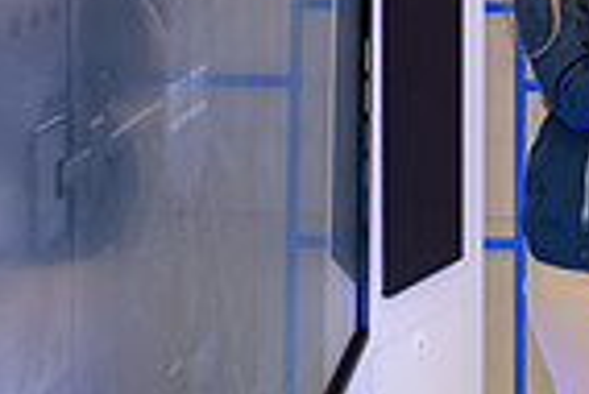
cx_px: 660
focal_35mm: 98
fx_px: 1605
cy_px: -60
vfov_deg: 13.7
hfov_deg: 19.8
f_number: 3.2
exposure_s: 1/125
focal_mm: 24
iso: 1000
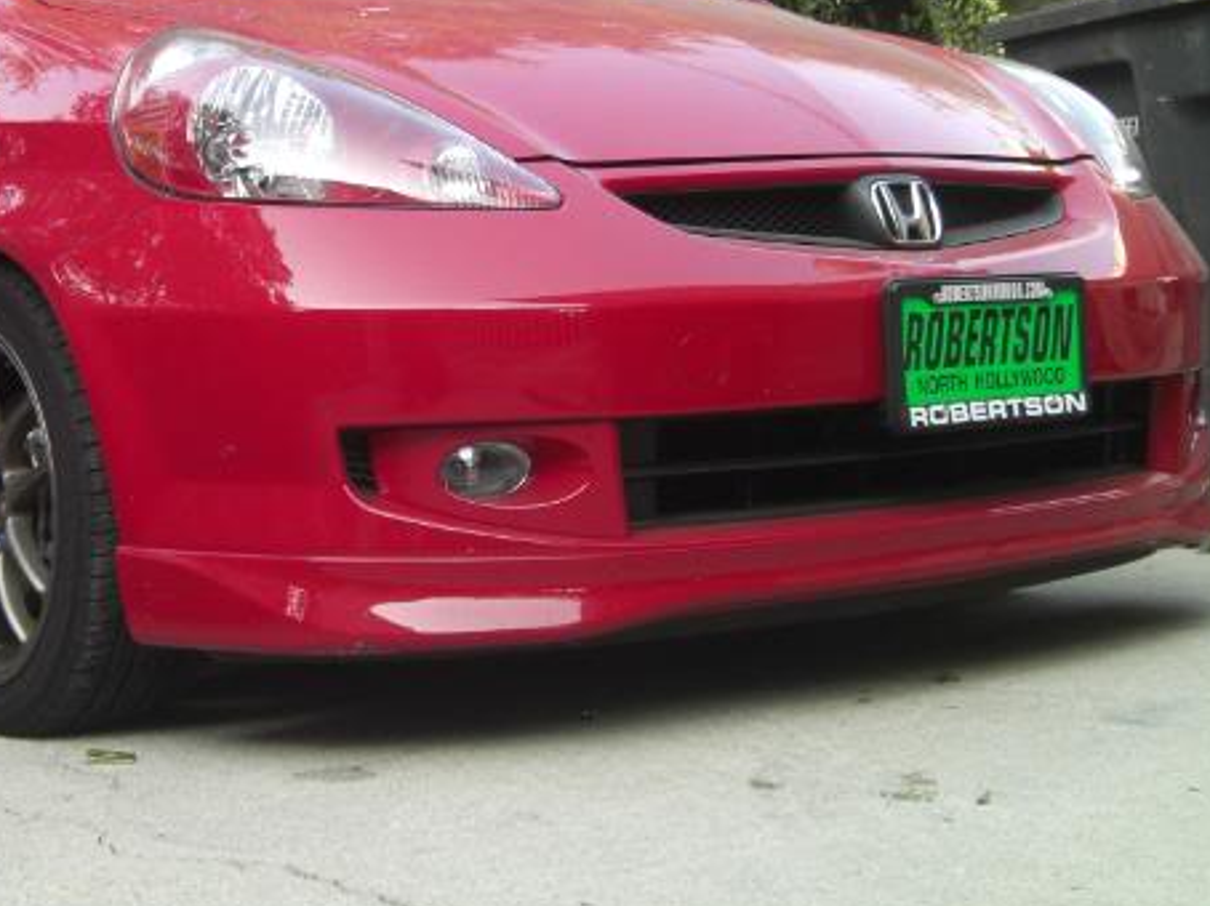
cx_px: 261
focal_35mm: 67
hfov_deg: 28.4
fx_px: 2341
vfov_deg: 21.8
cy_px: 293
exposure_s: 1/100
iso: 80
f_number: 2.8
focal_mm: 7.9
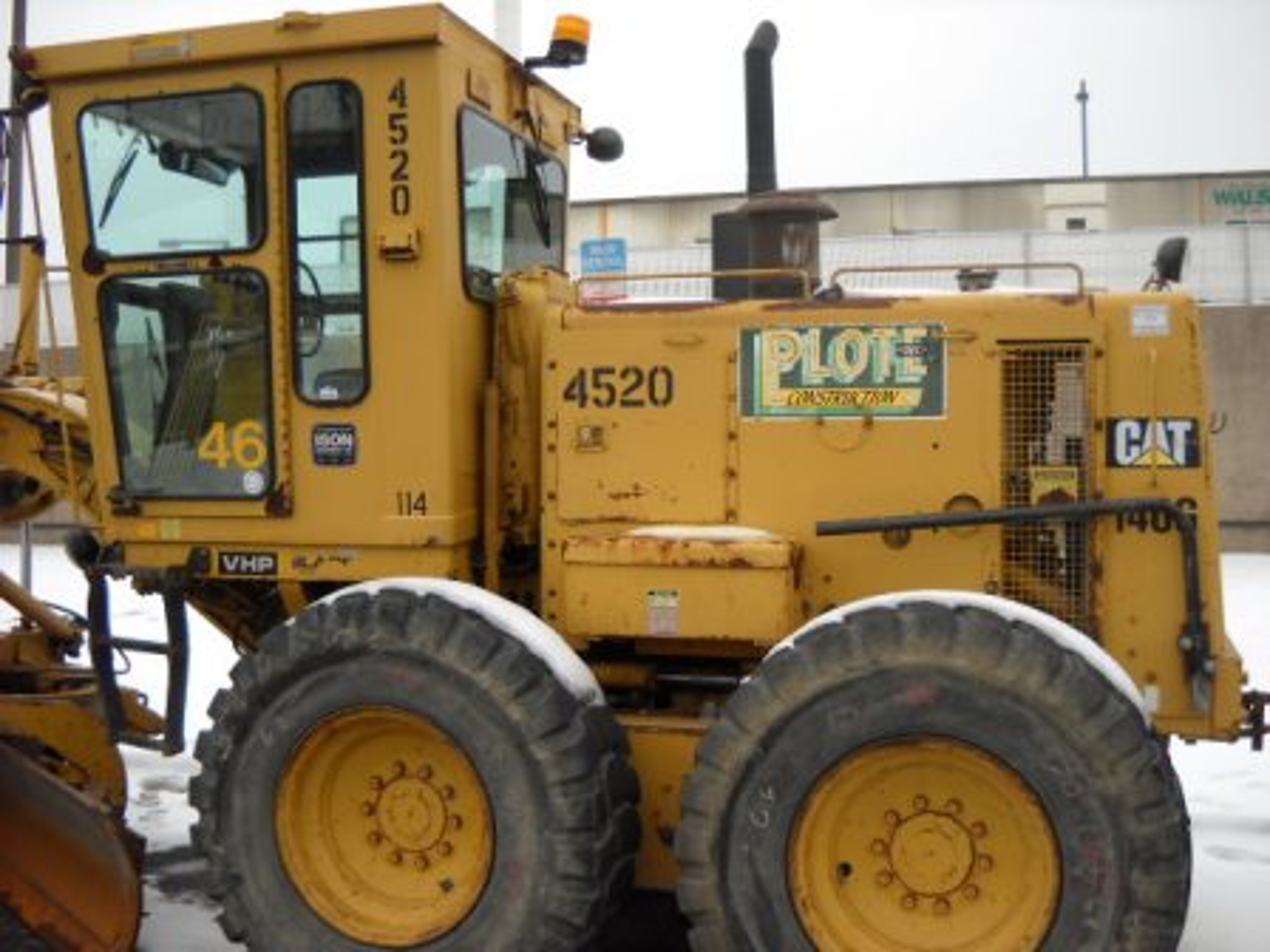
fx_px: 1504
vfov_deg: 35.1
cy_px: 476
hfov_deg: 45.8
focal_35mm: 41
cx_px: 635
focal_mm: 6.72
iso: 64
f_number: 3.1
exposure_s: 1/100
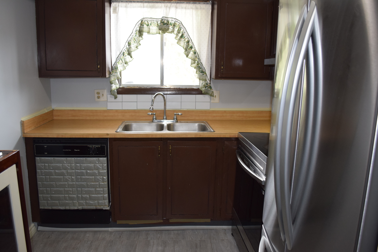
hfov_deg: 61.9
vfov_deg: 43.6
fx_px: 315
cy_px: 126
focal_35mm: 30
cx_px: 189
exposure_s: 1/60
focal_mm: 20
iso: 900
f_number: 3.8
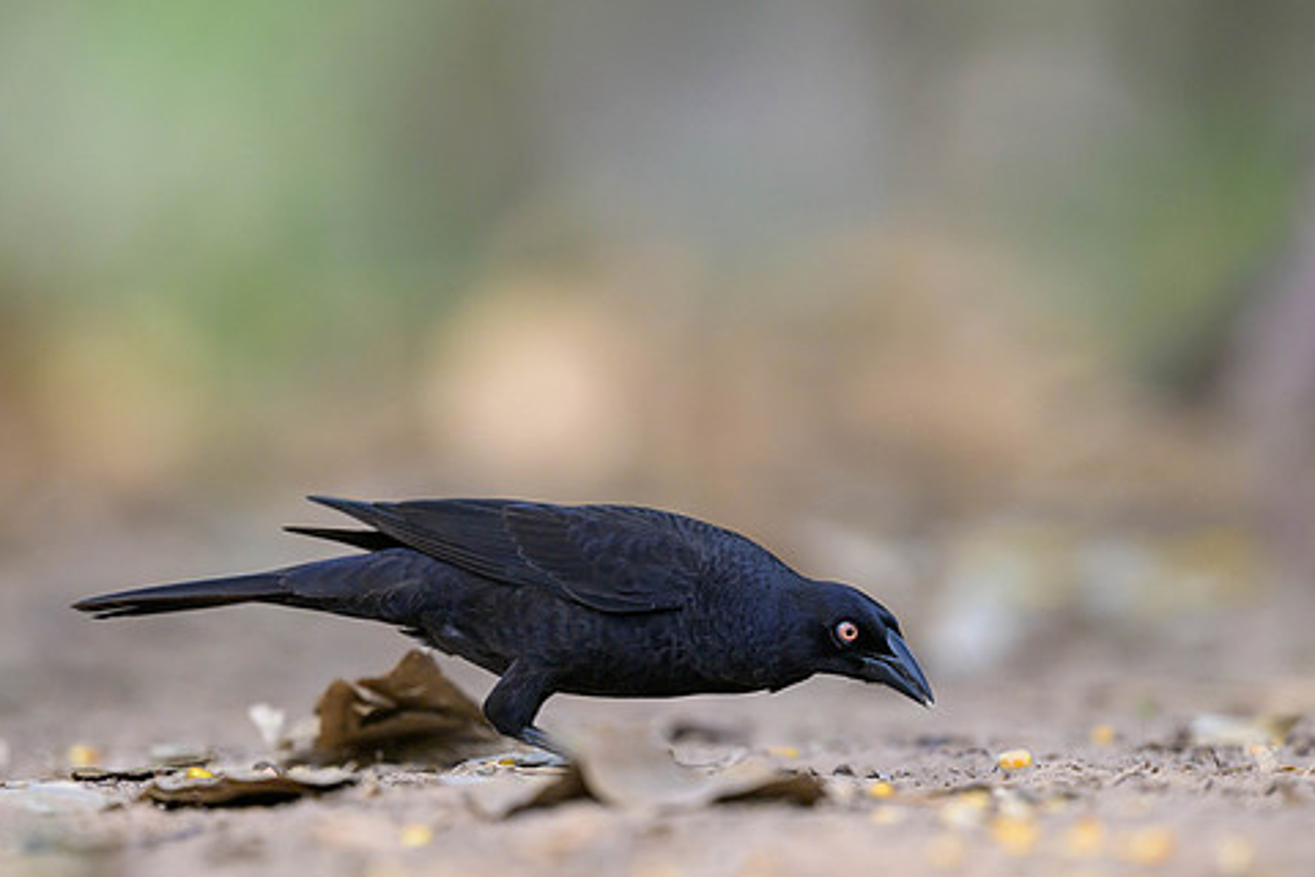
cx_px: 562
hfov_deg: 2.7
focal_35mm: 776
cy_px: 464
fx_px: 28343
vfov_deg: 1.8
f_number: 2.8
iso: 500
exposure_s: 1/1600
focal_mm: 400
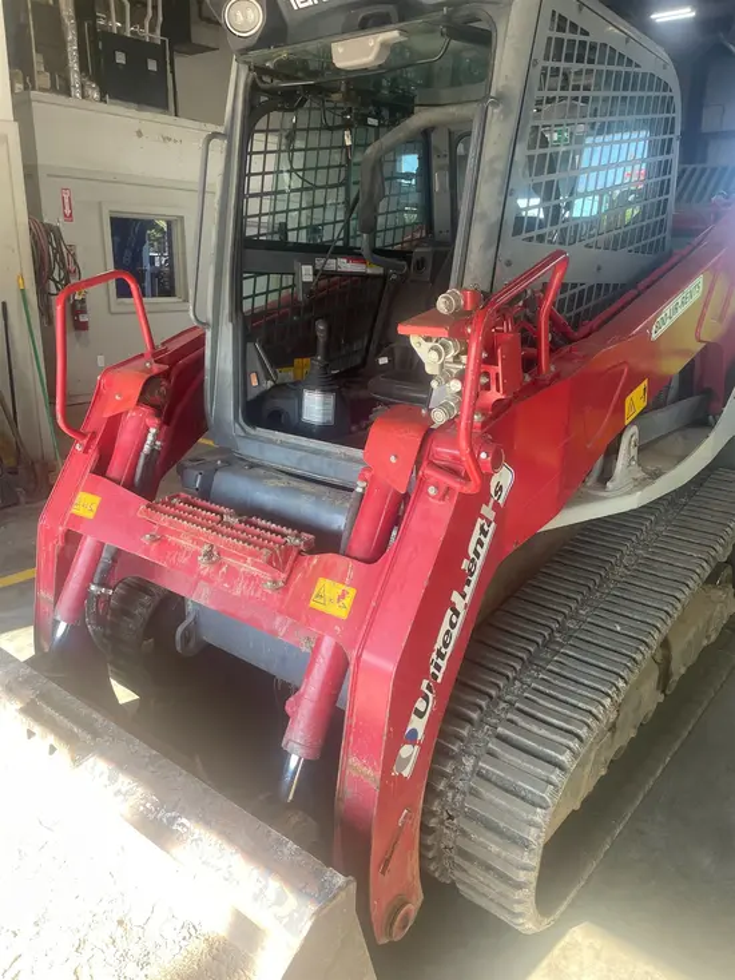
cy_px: 490
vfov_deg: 67.3
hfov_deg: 53.1
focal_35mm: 26
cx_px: 368
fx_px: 736
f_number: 1.6
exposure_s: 1/121
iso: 40
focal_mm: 4.2
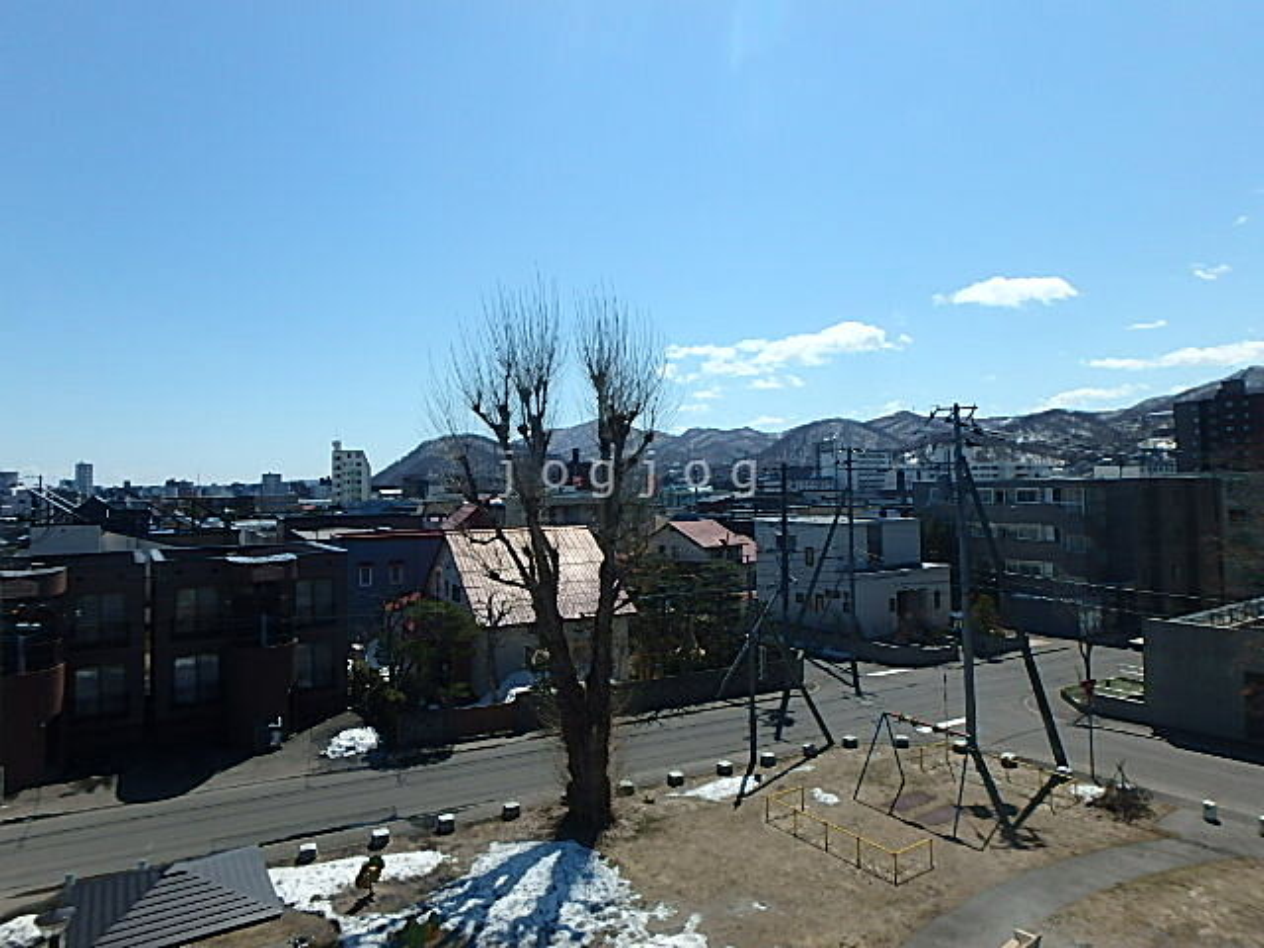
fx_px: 767
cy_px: 474
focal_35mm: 21
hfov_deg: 79.0
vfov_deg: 63.4
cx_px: 632
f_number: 6
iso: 125
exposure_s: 1/640
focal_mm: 3.7
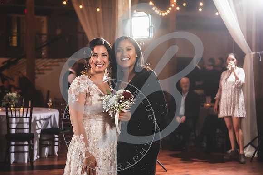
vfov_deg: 21.9
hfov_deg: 32.4
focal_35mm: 62
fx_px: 453
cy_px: 88
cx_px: 132
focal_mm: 62
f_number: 2.8
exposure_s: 1/200
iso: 1000
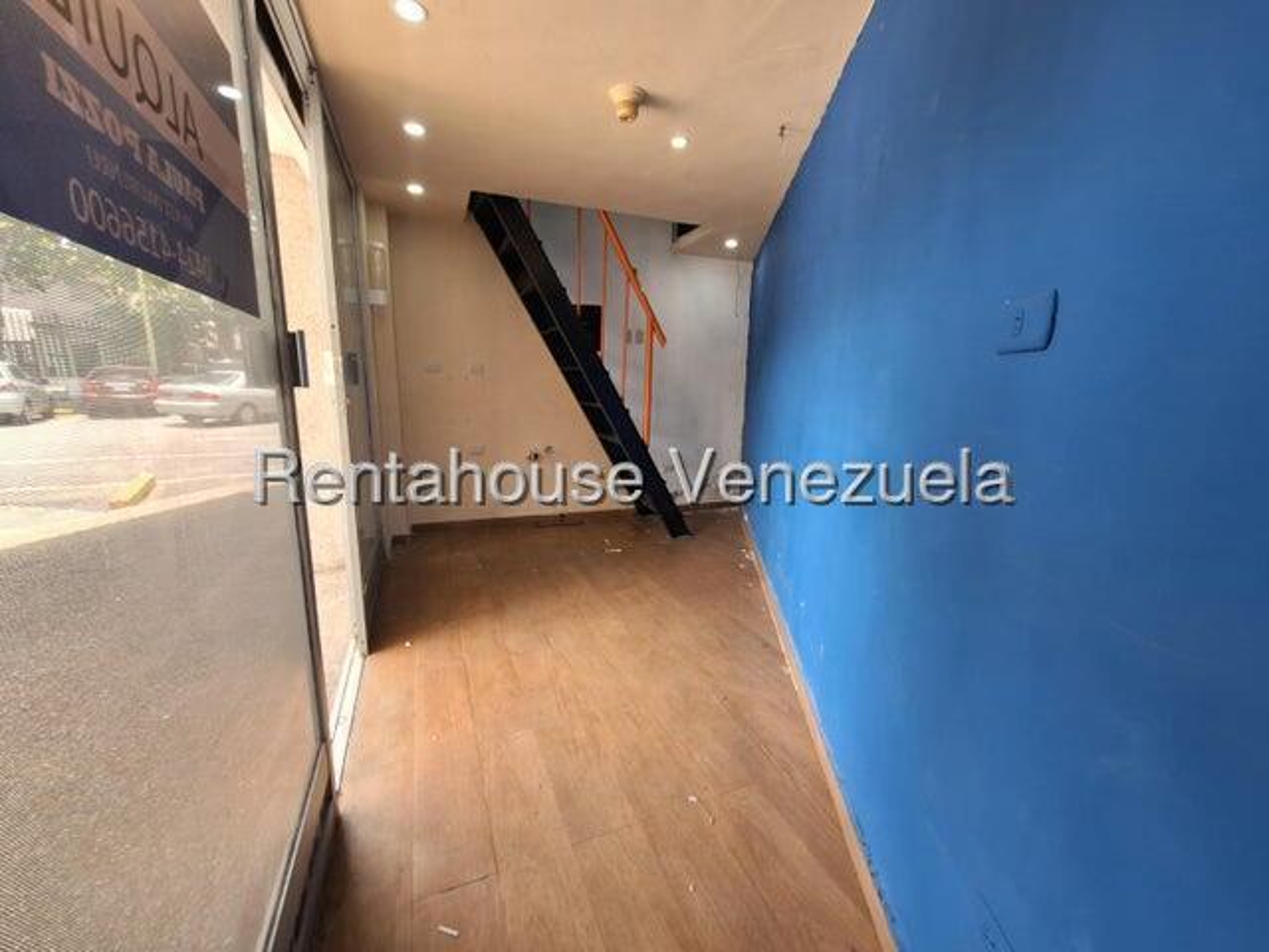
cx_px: 634
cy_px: 476
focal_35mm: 13
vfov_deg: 89.9
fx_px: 477
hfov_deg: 106.2
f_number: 2.2
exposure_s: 1/50
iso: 50
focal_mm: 1.74
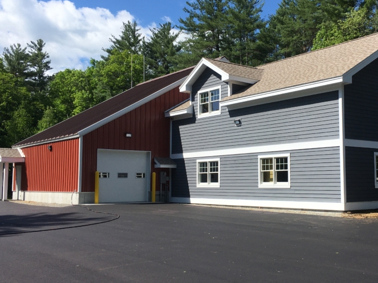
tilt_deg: +4.9
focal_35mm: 44
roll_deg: +0.3
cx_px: 237
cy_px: 144
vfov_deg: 32.9
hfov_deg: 42.6
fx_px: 480
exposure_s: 1/1709
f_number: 2.2
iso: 25
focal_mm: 4.15
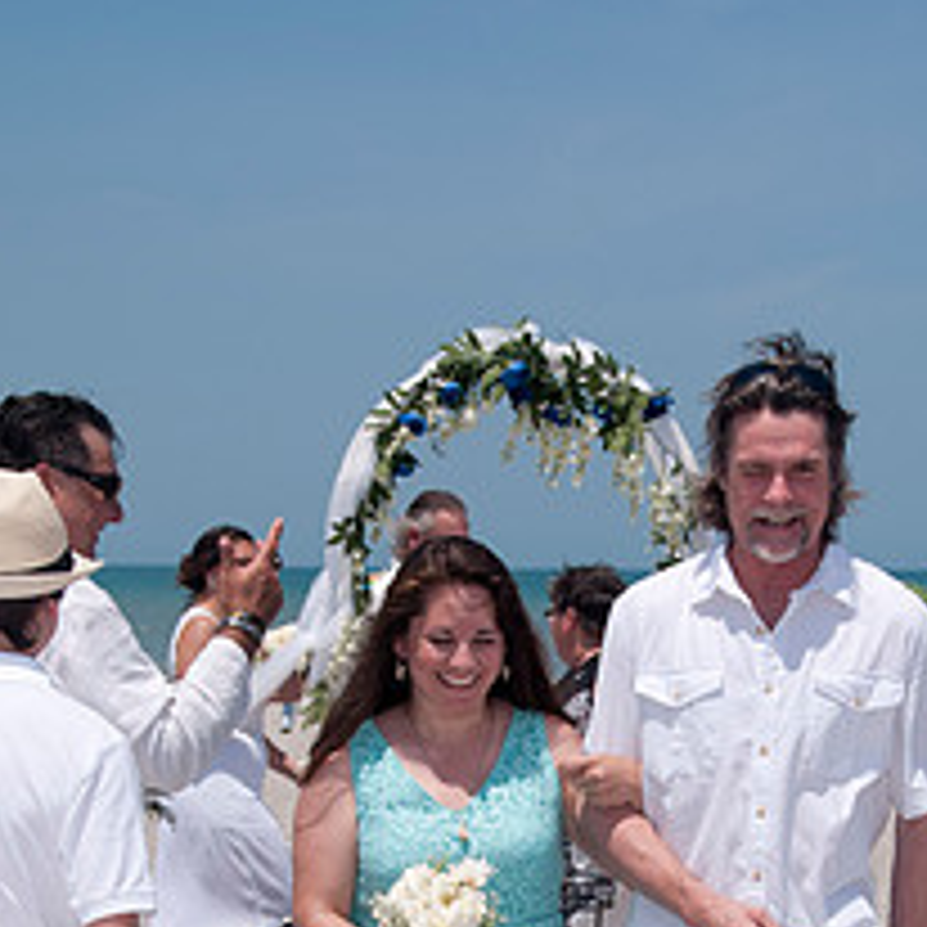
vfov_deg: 13.5
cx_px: 632
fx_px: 3878
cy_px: 882
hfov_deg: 13.6
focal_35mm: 128
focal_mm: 46
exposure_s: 1/250
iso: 100
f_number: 13
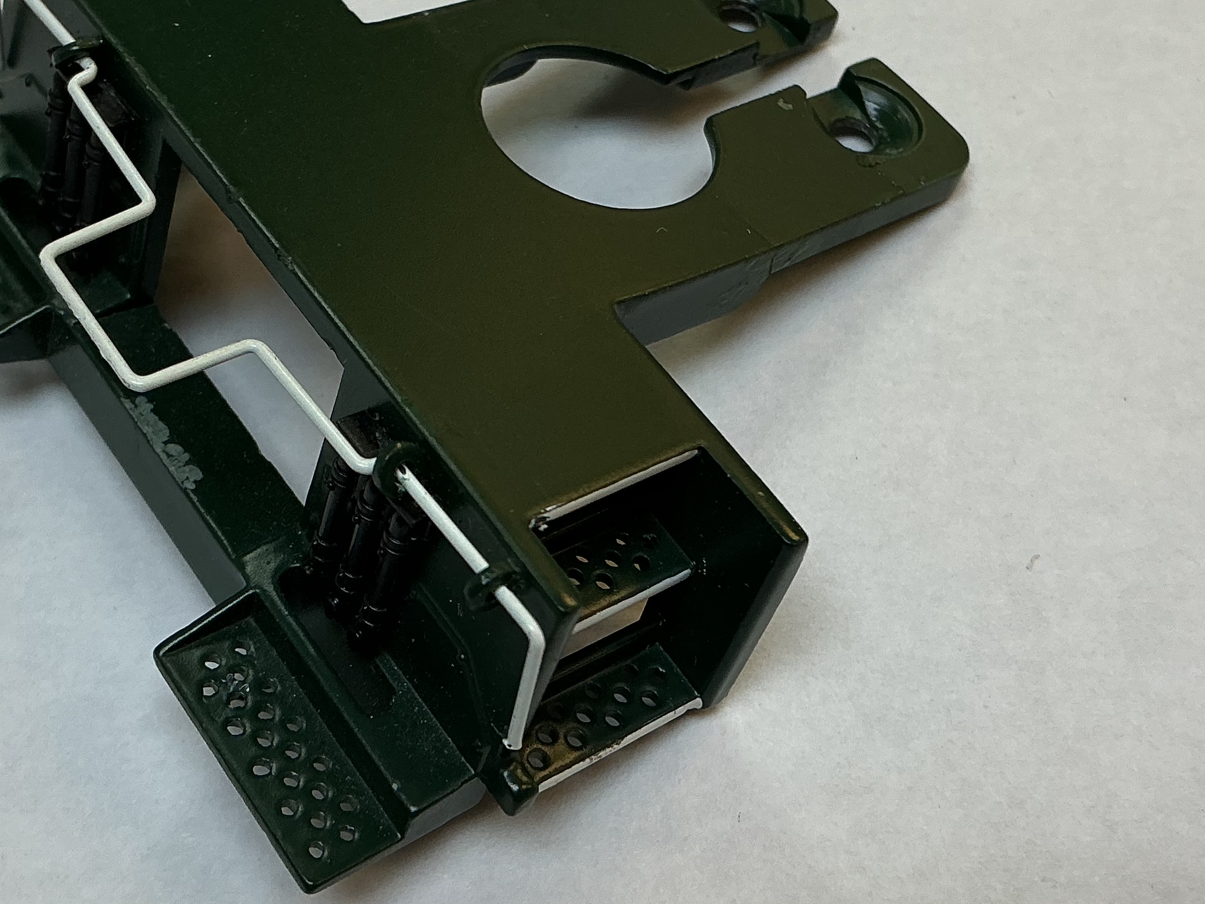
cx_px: 559
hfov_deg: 34.3
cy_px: 278
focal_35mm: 56
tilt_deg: -59.0
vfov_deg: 25.9
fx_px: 1949
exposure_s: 1/120
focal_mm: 3
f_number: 1.8
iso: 32
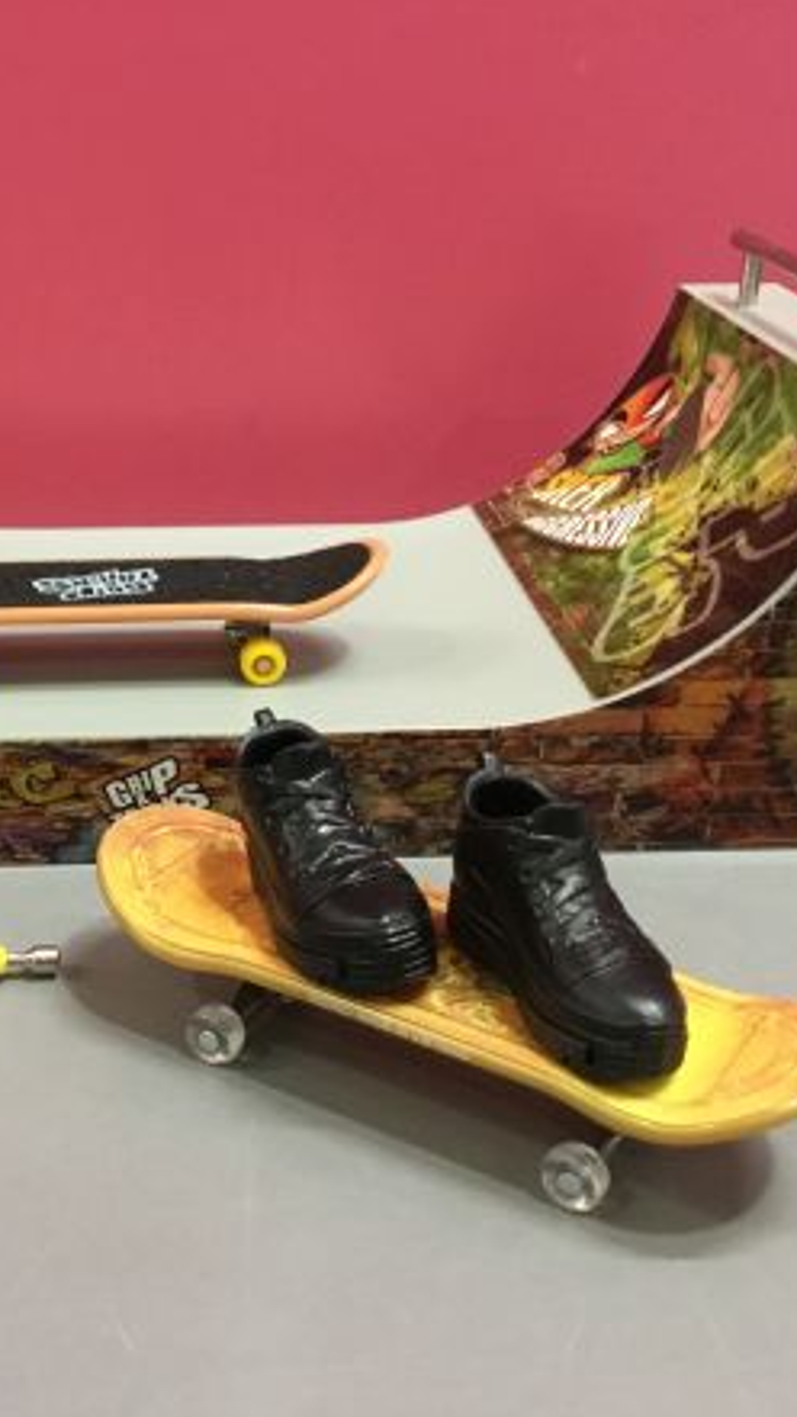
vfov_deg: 44.6
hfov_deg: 25.5
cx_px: 161
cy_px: 710
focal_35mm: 46
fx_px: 1729
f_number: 2.4
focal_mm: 3.3
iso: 250
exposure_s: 1/33
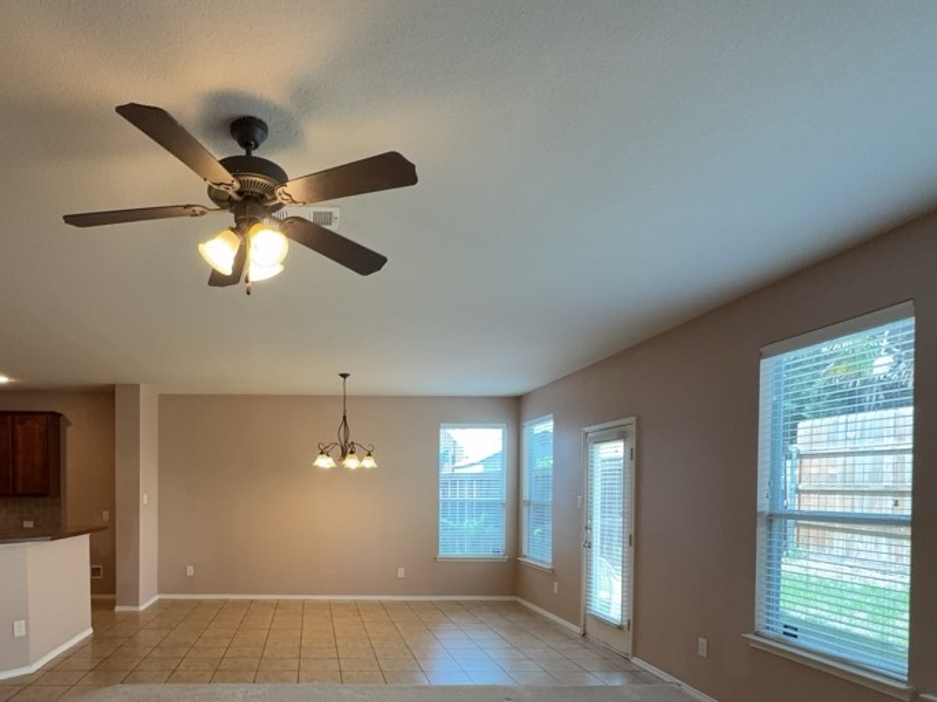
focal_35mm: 21
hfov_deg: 76.6
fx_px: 568
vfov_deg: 60.9
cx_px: 316
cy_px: 500
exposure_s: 1/60
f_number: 2.2
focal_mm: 2.22
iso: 100
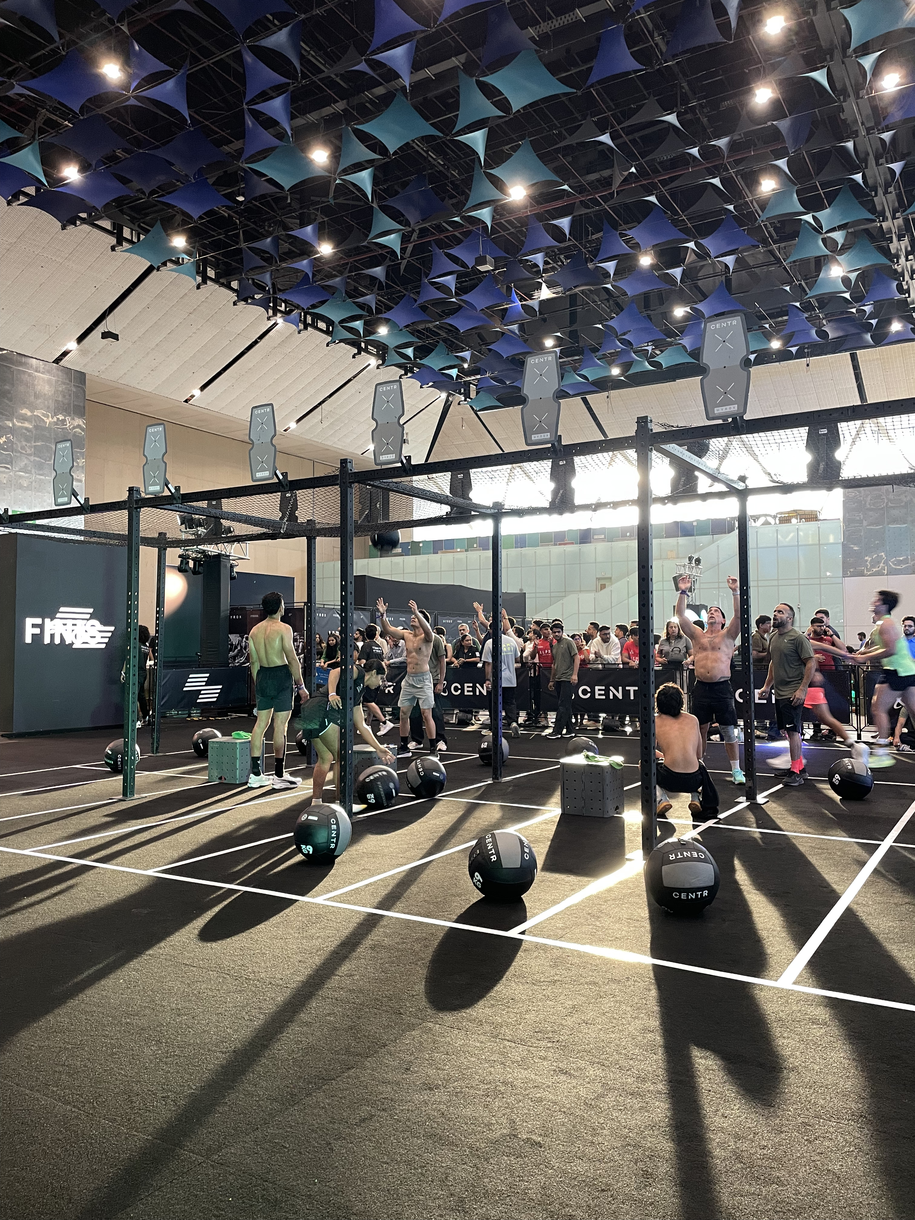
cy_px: 610
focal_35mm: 26
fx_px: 916
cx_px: 458
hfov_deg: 53.1
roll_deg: +0.1
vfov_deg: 67.3
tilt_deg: +3.6
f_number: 1.6
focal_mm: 4.2
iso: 125
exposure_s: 1/60
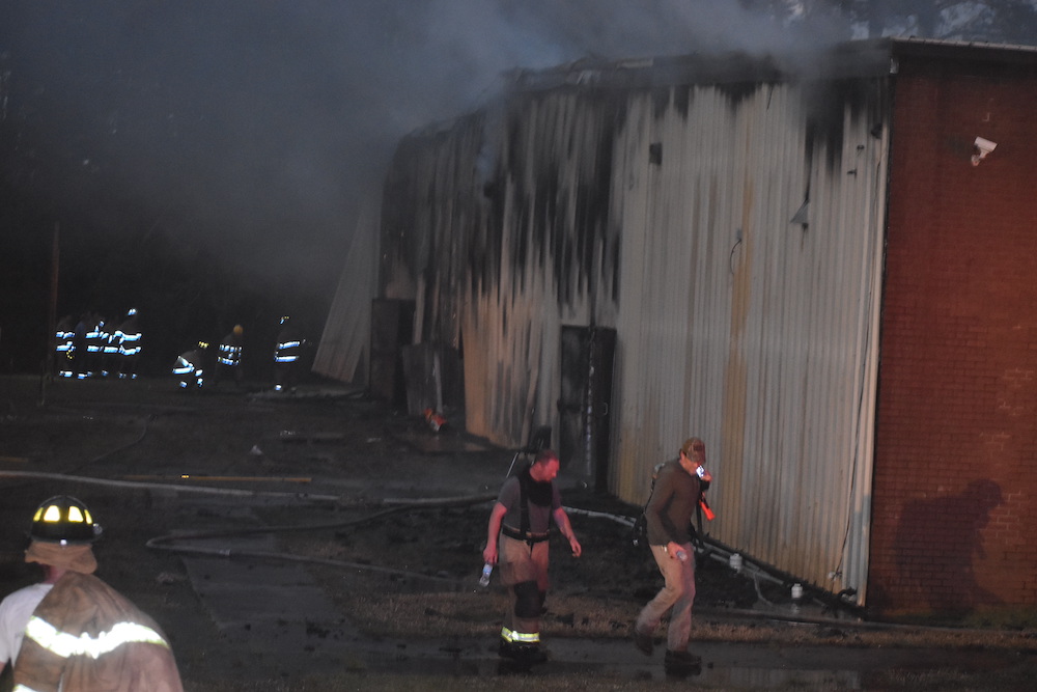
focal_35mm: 105
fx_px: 3025
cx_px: 518
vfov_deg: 13.0
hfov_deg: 19.5
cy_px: 346
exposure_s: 1/60
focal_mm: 70
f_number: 4.5
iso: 3600
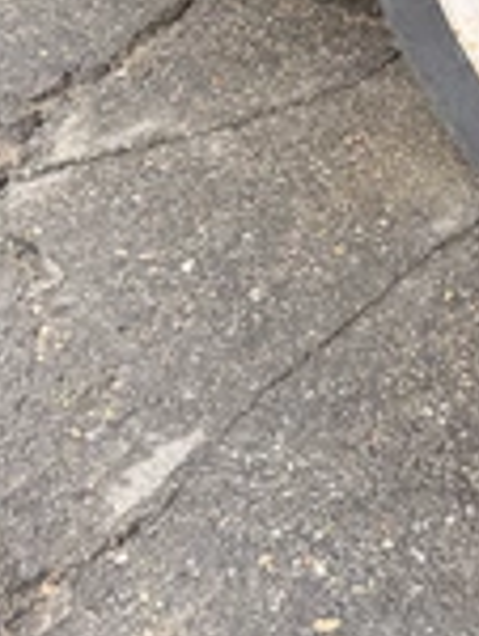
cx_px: 547
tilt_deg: -34.1
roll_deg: -2.9
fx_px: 1177
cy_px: 85
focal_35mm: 64
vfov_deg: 29.2
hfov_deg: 21.6
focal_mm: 6.76
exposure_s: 1/742
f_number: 1.78
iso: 100
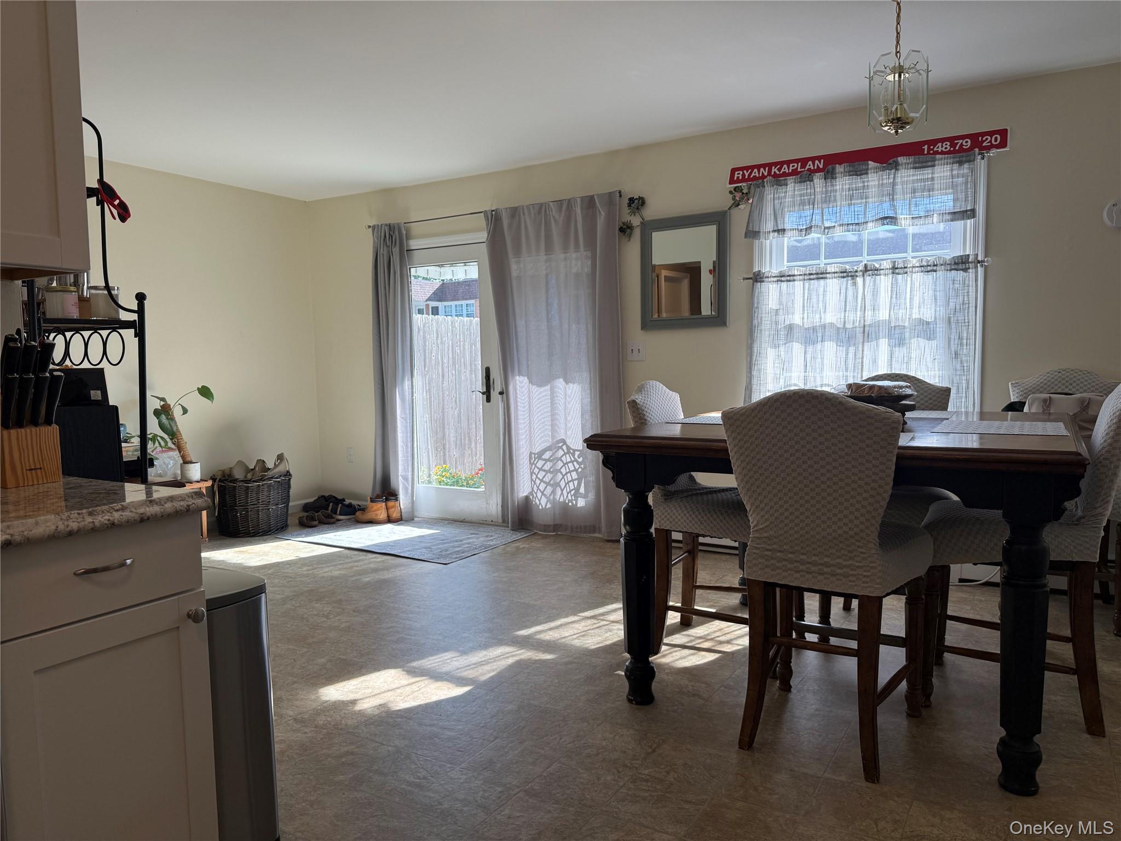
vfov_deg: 56.8
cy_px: 420
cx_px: 560
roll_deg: +0.6
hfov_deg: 71.6
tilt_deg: -5.5
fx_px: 777
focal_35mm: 24
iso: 100
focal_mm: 6.76
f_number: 1.78
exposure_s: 1/351
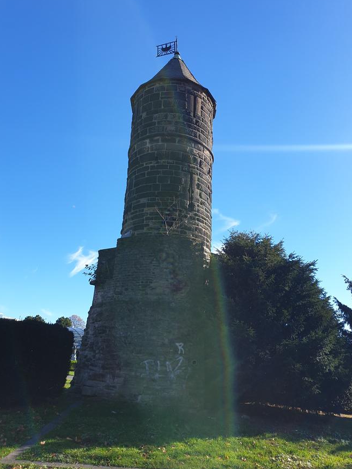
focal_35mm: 27
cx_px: 180
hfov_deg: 51.3
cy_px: 227
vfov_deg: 65.3
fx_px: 366
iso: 50
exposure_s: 1/705
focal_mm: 4.3
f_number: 2.4
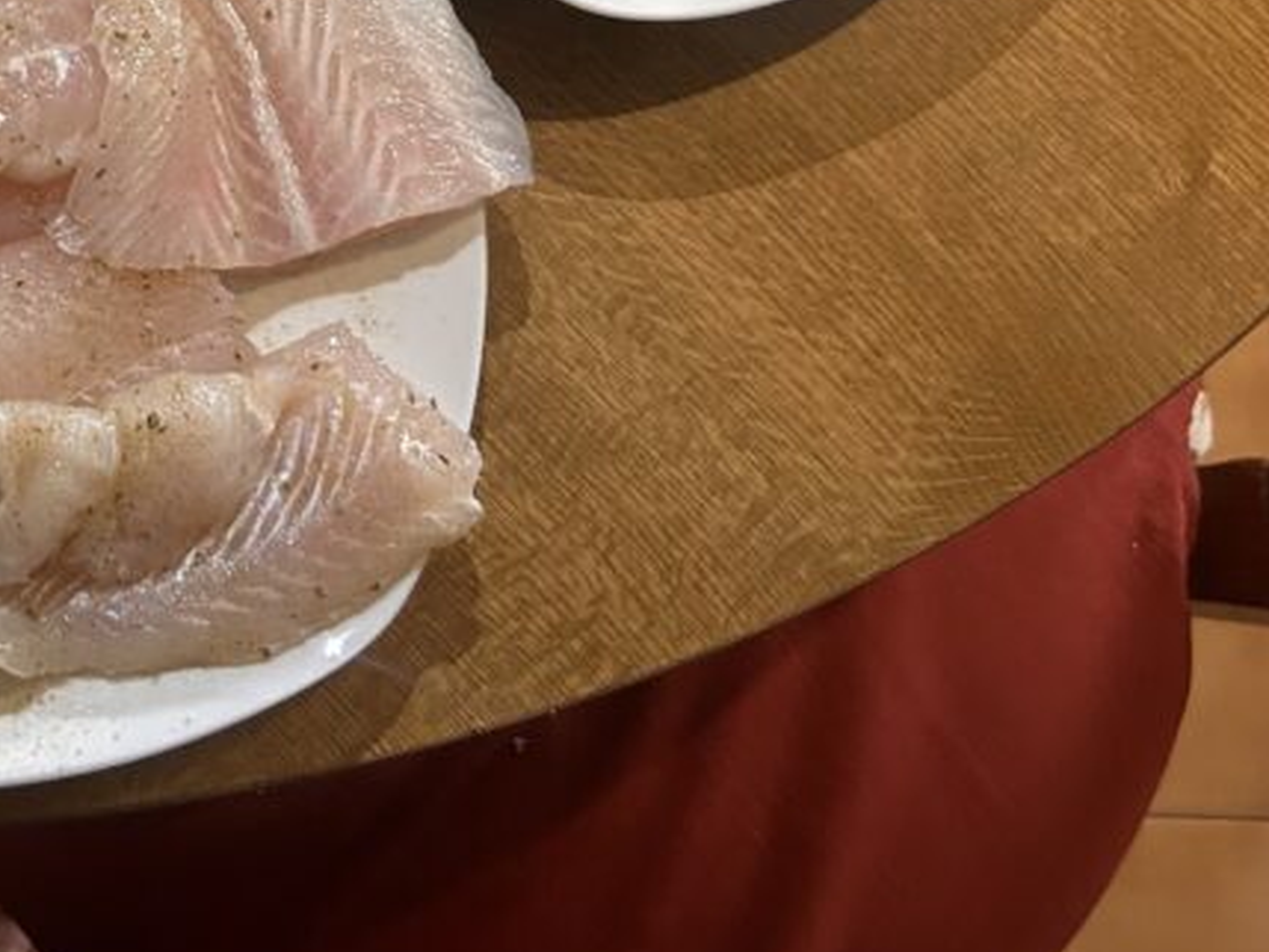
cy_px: -139
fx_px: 2274
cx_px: -240
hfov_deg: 27.6
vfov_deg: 22.1
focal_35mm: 62
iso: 200
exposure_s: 1/50
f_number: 1.5
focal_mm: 5.7
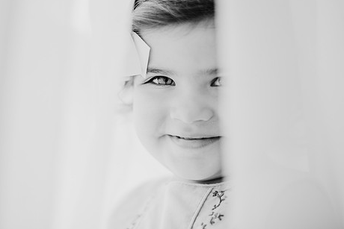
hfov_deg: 31.9
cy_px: 85
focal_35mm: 63
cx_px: 161
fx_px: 602
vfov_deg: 21.5
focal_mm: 50
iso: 500
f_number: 2
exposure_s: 1/800
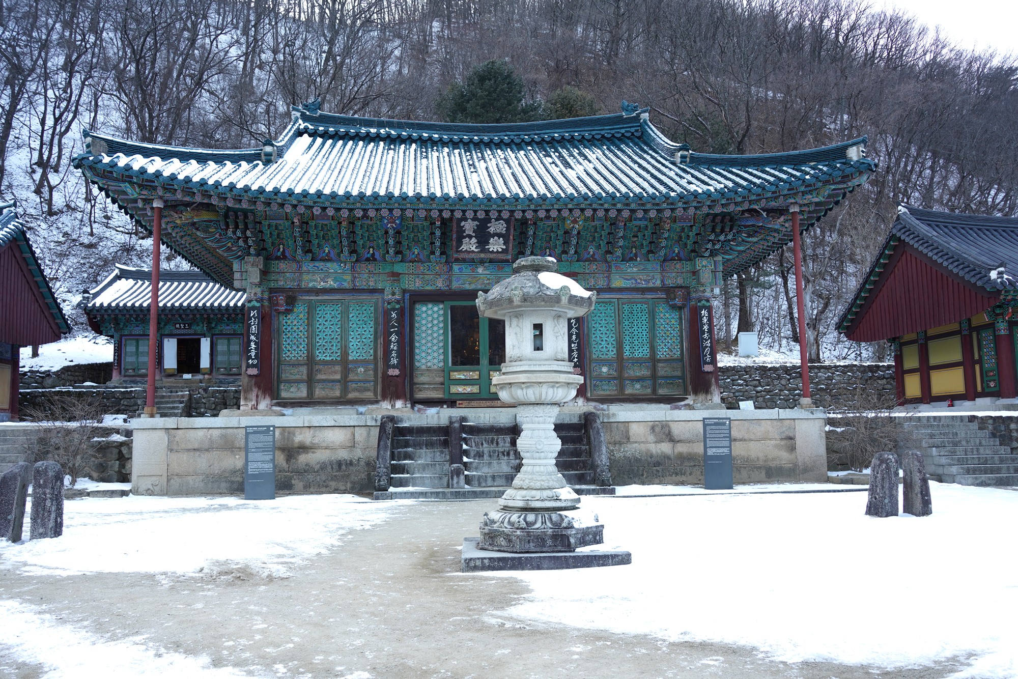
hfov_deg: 61.9
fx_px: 848
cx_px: 509
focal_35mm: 30
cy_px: 340
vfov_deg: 43.6
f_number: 5
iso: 250
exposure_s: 1/100
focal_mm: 30
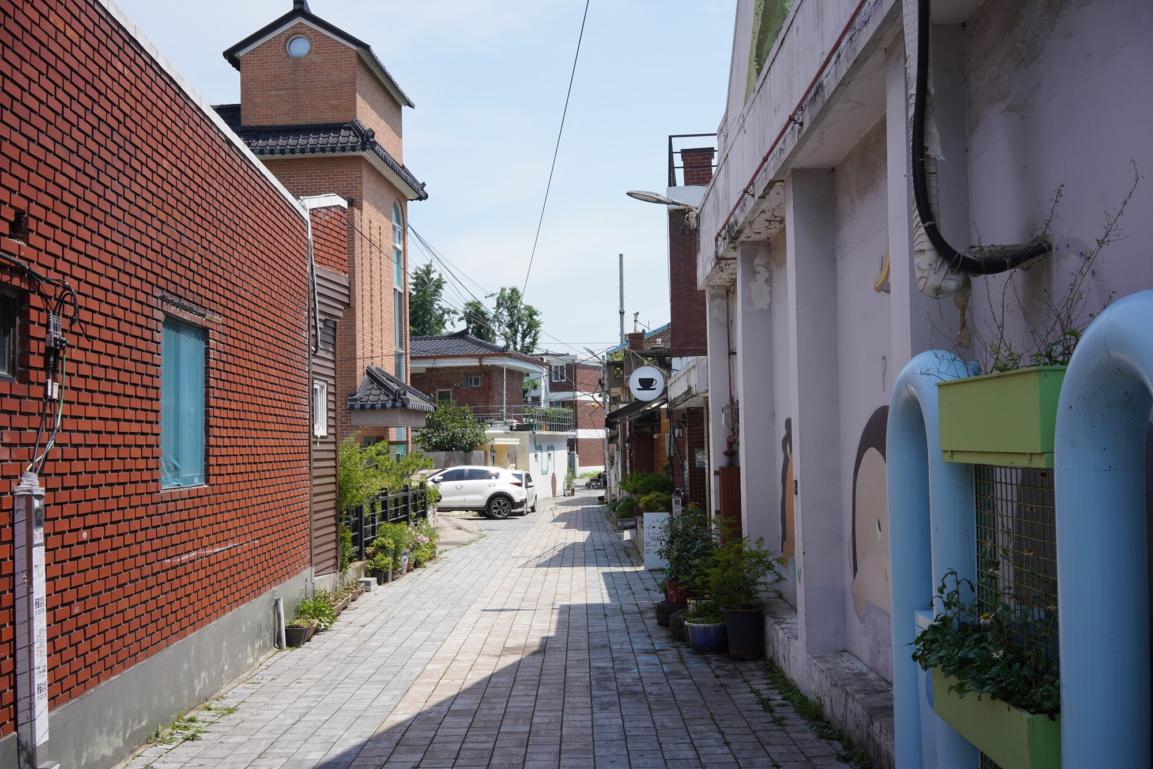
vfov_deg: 37.9
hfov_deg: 54.4
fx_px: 1121
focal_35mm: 35
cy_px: 384
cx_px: 576
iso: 200
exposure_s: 1/125
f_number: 14
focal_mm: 35
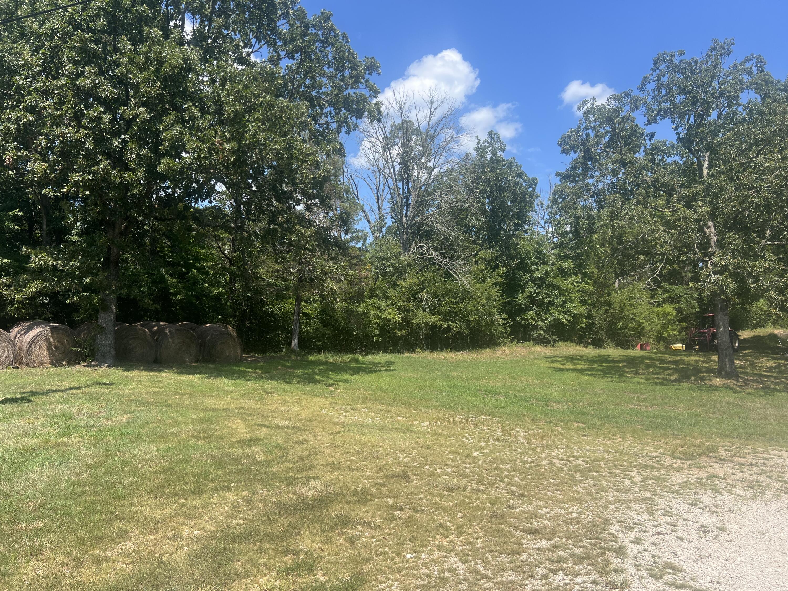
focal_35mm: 26
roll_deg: -1.3
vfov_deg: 53.1
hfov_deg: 67.3
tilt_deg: +5.5
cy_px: 296
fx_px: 592
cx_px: 394
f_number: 1.5
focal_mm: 5.7
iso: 50
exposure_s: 1/2632
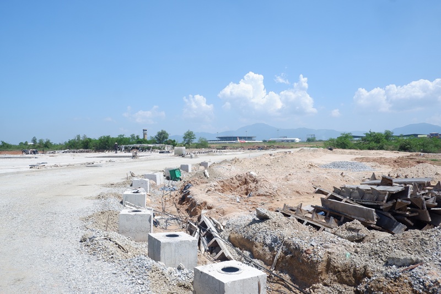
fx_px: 355
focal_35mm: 29
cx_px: 220
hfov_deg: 63.6
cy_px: 147
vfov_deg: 45.0
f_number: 8
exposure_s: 1/400
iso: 200
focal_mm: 19.7
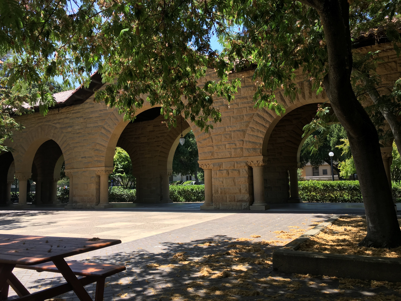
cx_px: 200
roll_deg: +3.2
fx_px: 336
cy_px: 150
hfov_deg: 61.7
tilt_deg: +6.3
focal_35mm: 29
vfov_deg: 48.2
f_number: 2.2
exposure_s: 1/487
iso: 25
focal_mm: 4.15
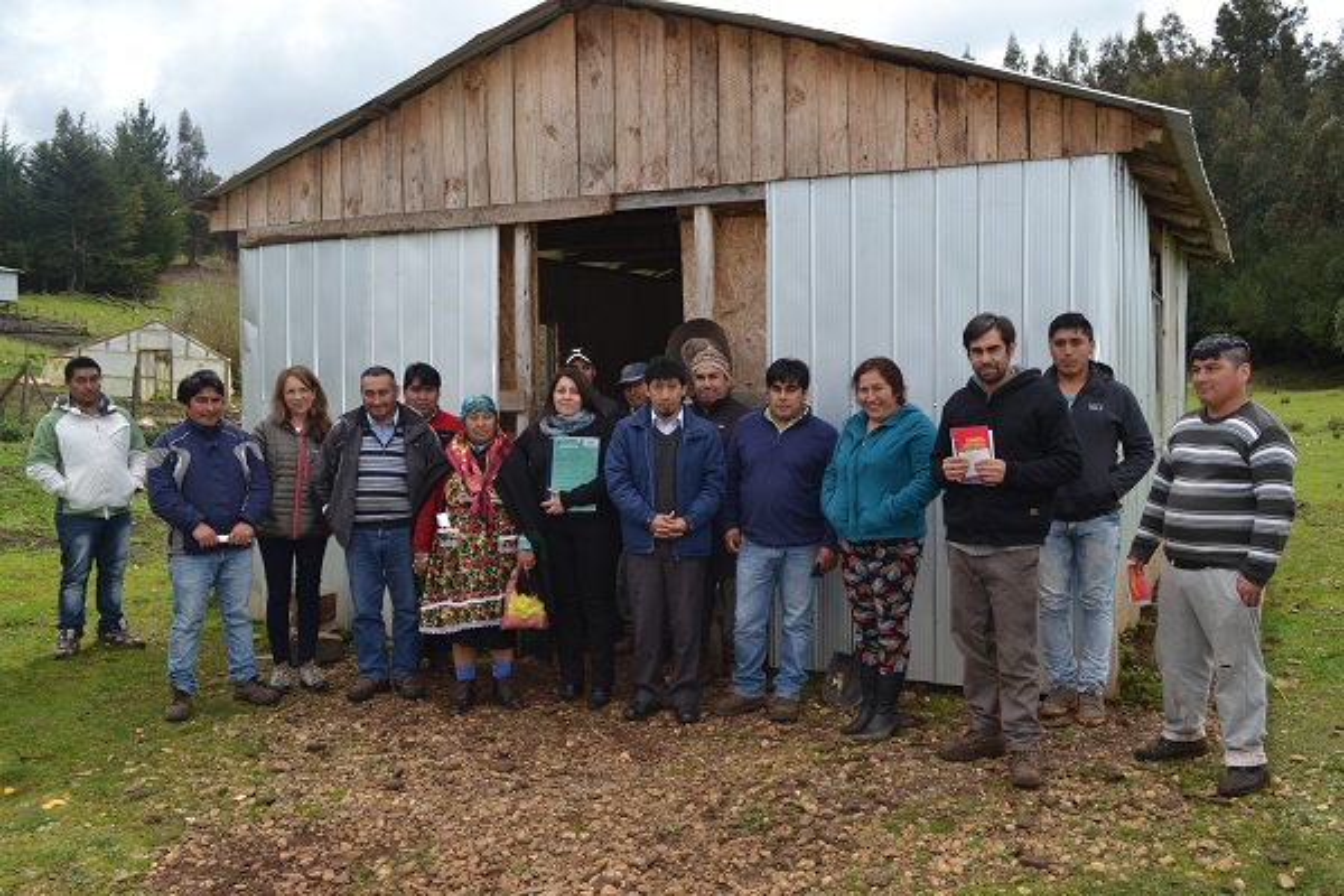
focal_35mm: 33
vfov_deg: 40.0
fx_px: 1232
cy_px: 448
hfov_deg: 57.2
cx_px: 672
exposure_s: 1/200
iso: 100
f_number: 6.3
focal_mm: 22
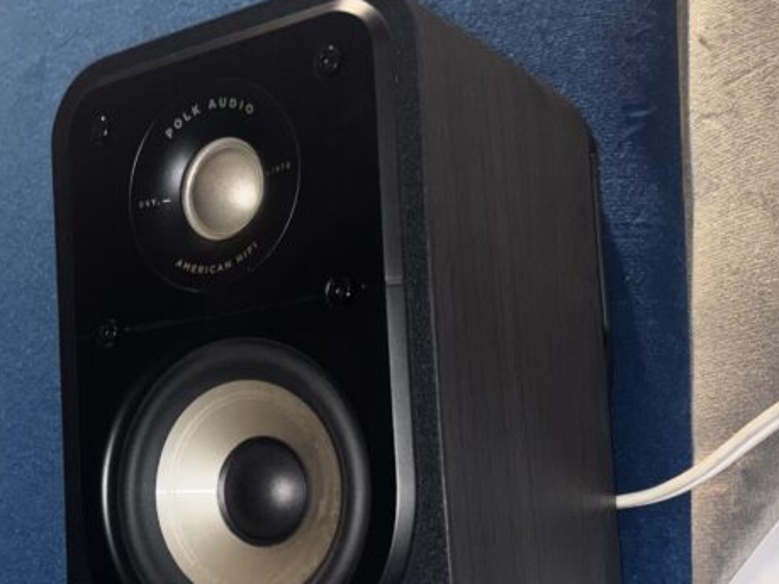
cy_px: 421
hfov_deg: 32.5
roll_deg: -3.4
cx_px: 185
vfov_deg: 25.0
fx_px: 1305
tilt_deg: +11.0
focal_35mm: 58
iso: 125
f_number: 1.6
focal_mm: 5.96
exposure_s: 1/14
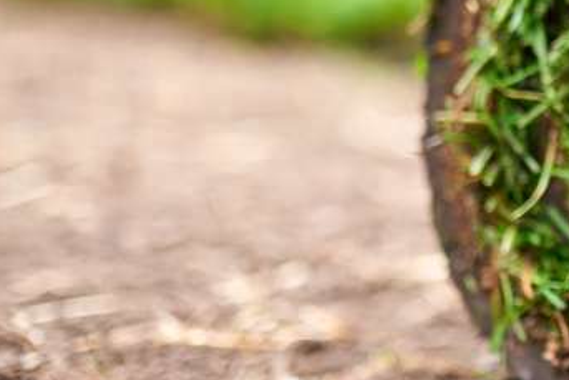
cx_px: 874
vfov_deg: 10.7
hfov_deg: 14.8
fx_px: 2024
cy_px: 71
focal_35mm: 128
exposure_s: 1/400
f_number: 2
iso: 100
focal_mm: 35
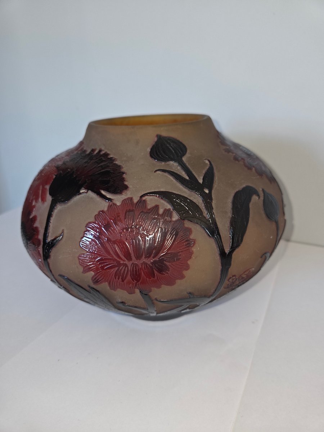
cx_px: 162
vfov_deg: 73.9
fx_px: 287
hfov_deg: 58.9
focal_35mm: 23
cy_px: 216
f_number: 1.8
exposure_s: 1/50
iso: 250
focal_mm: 5.4
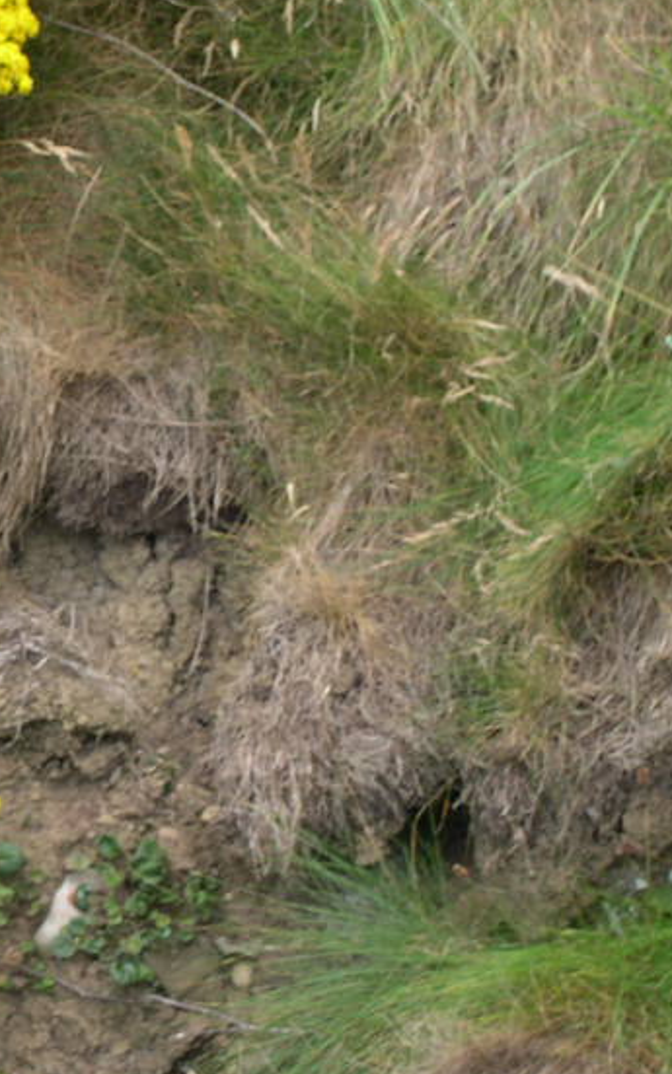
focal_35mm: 224
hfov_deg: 5.8
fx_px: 6564
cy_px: 457
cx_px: -218
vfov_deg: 9.4
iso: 100
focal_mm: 24
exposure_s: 1/43.3
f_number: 4.9
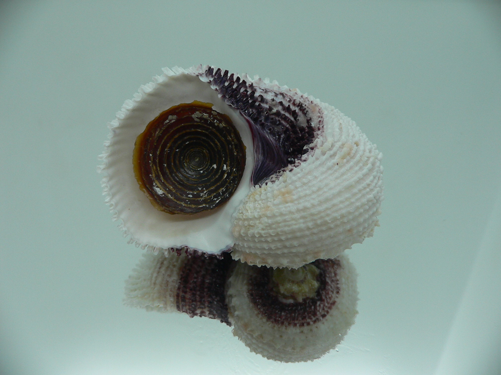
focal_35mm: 35
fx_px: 507
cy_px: 188
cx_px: 250
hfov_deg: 52.6
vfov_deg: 40.7
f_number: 2.8
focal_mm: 4.6
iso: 80
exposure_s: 1/60
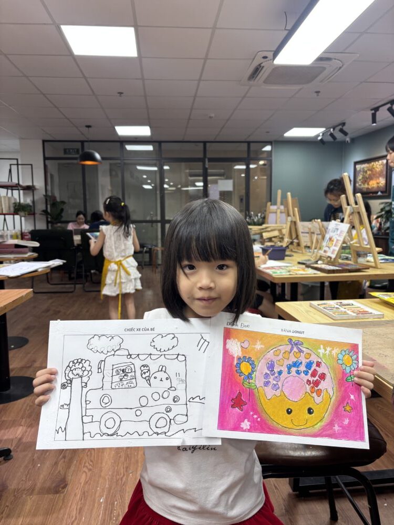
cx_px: 197
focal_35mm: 26
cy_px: 262
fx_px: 395
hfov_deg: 53.1
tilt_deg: -6.4
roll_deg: +0.6
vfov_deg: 67.3
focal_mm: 5.96
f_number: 1.6
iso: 80
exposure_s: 1/100
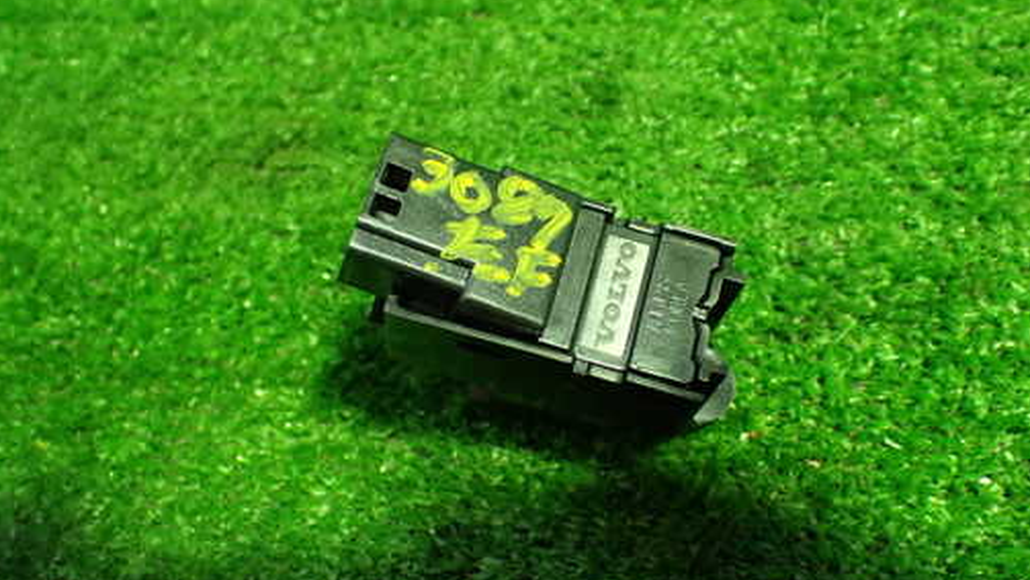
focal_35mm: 39
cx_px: 596
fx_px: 1065
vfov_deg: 30.4
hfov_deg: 51.4
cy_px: 314
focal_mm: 5.4
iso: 800
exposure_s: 1/80
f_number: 2.3
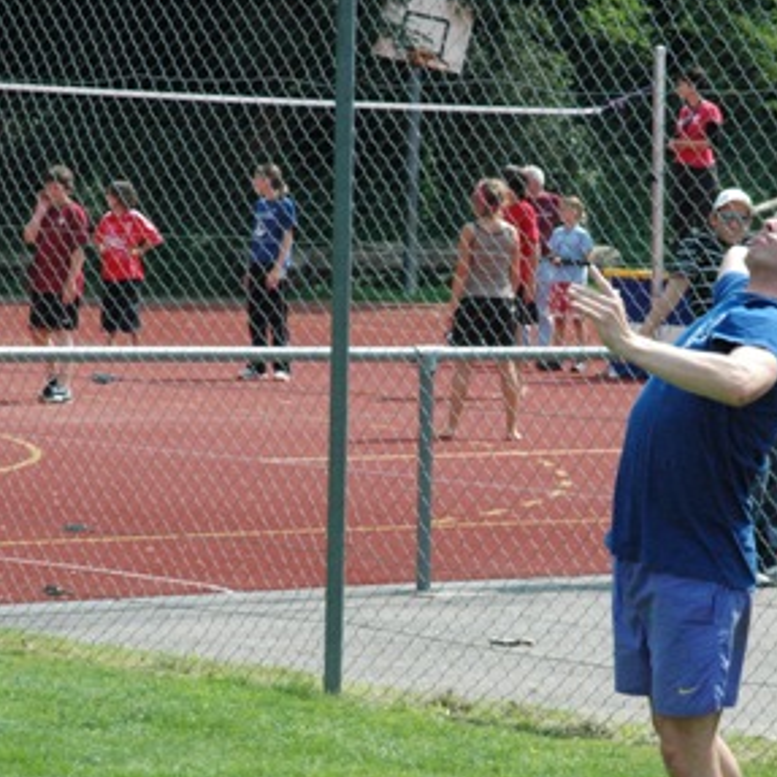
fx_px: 5054
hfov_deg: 8.8
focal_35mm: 199
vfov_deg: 8.8
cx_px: 502
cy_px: 433
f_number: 13
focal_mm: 70
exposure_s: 1/640
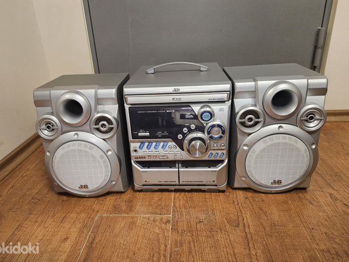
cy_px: 128
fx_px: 252
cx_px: 166
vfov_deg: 54.9
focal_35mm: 25
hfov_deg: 69.3
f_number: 1.8
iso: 500
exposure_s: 1/100
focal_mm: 5.4
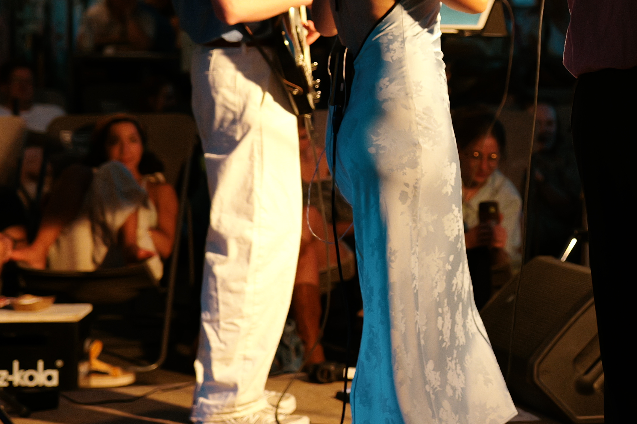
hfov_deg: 14.1
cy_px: 2
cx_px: 753
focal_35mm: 141
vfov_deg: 9.7
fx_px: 2494
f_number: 2.8
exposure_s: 1/160
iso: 2000
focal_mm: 50
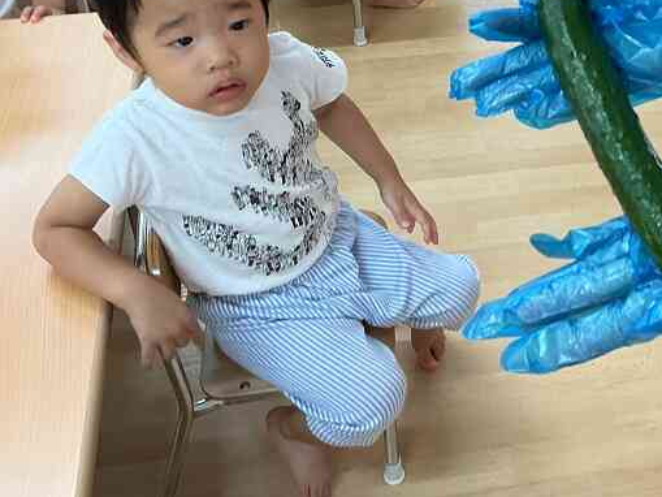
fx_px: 1090
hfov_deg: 32.7
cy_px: 77
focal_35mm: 57
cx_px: 545
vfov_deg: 25.1
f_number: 1.8
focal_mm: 3
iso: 40
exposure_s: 1/60
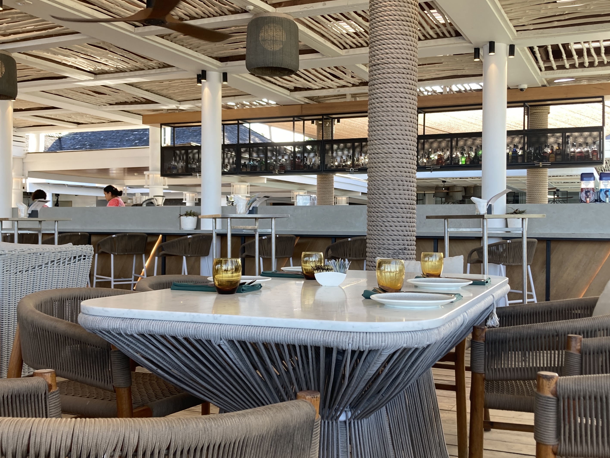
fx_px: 705
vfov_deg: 36.0
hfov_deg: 46.8
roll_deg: -0.4
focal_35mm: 40
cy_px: 235
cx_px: 324
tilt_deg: +0.6
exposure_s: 1/117
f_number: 1.8
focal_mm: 3.99
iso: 20
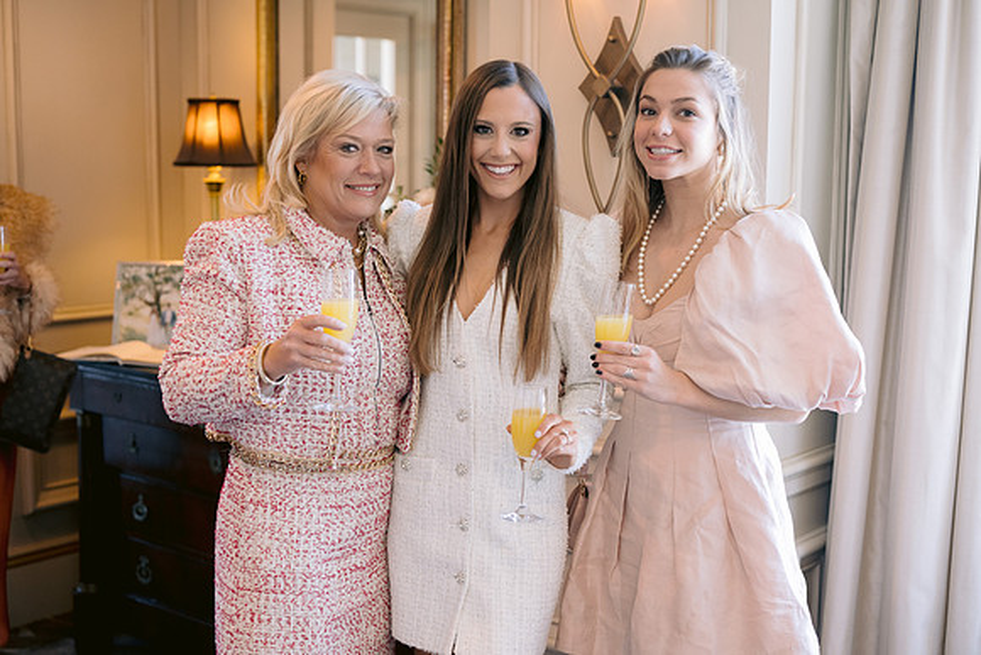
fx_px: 1363
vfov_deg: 27.0
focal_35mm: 50
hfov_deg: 39.6
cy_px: 328
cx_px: 490
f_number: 2.8
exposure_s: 1/160
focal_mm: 50
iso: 800
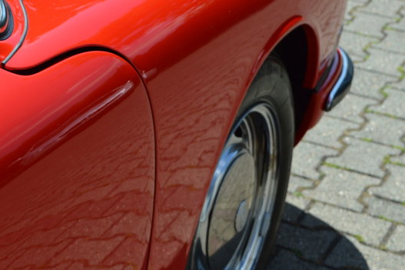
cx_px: 55
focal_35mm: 102
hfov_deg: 19.7
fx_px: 1147
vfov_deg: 13.4
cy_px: 87
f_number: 8
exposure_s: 1/250
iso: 100
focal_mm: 35
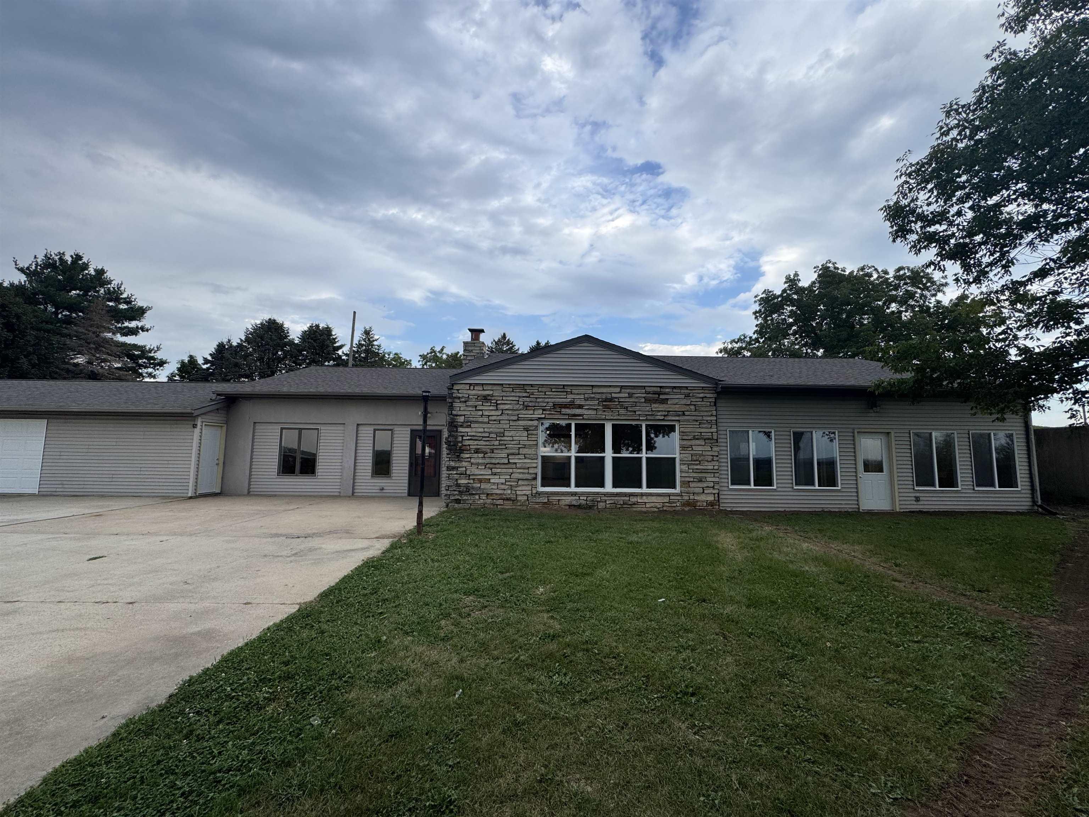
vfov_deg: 85.7
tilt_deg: +5.5
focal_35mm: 14
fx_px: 440
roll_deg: -1.1
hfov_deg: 102.1
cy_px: 408
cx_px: 544
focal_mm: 2.22
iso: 40
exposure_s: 1/565
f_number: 2.2
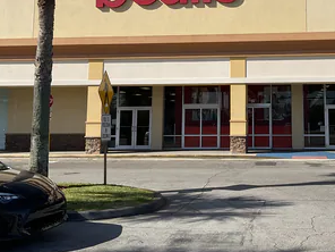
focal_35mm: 49
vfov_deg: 29.2
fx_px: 474
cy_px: 63
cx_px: 250
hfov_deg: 38.0
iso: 16
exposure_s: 1/2427
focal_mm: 3
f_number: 1.8
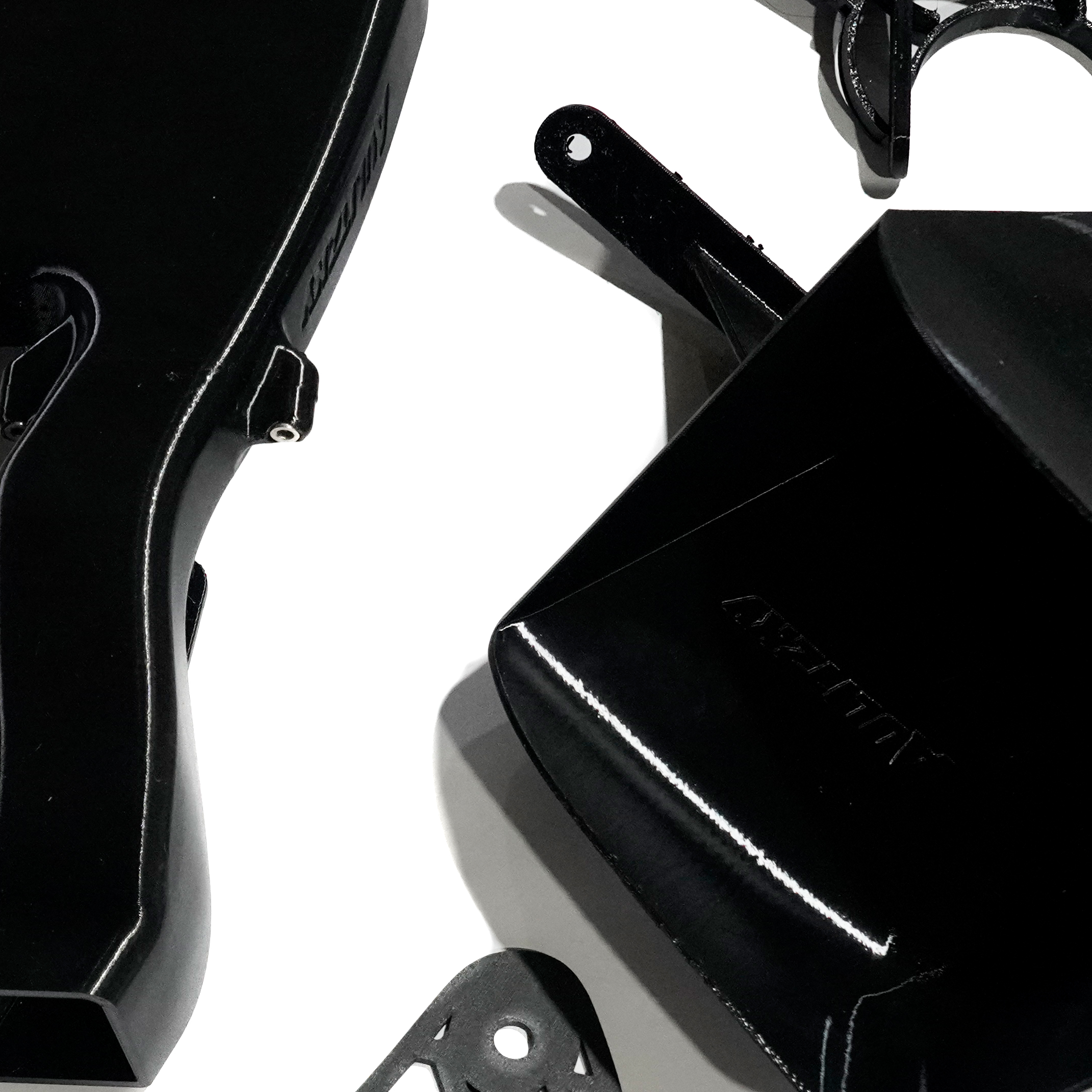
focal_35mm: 161
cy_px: 673
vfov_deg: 10.9
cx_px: -98
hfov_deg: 10.7
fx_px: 5746
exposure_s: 1/200
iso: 4000
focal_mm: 51
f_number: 7.1
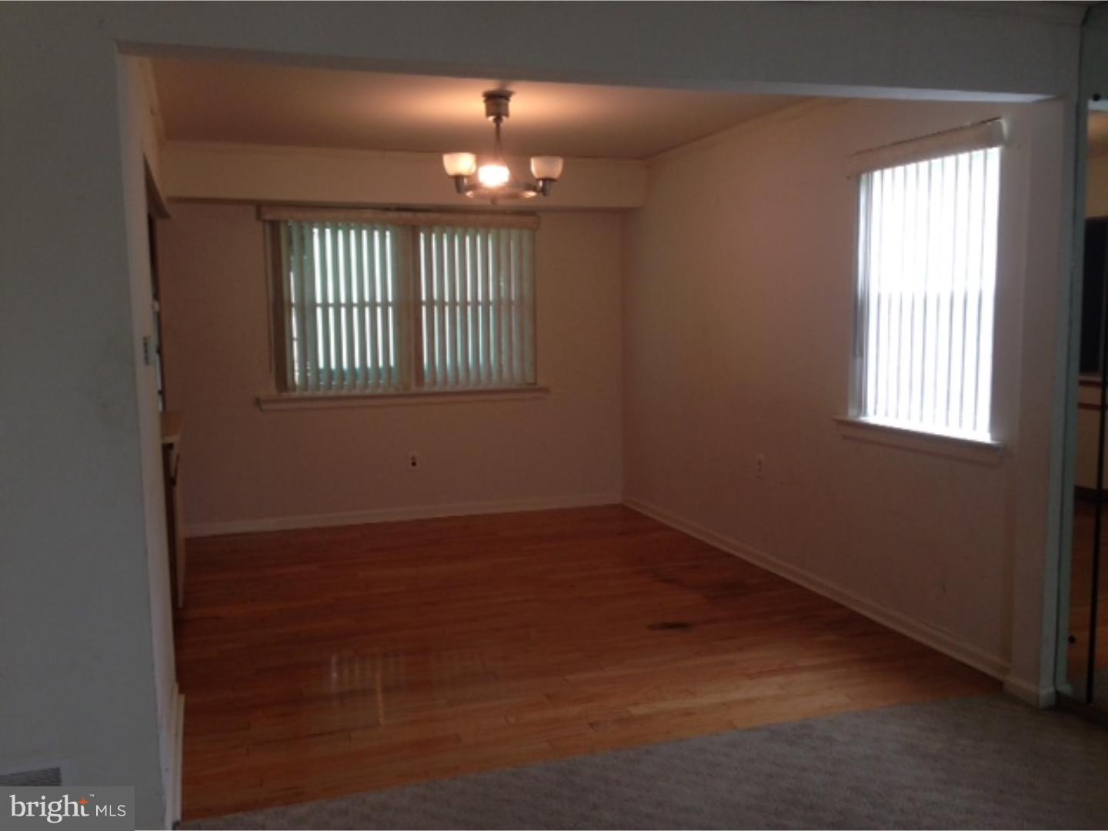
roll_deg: +0.6
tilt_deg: -4.3
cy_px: 416
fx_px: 1056
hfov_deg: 55.4
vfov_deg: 42.9
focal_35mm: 33
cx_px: 554
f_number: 2.4
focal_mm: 4.12
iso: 64
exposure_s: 1/20
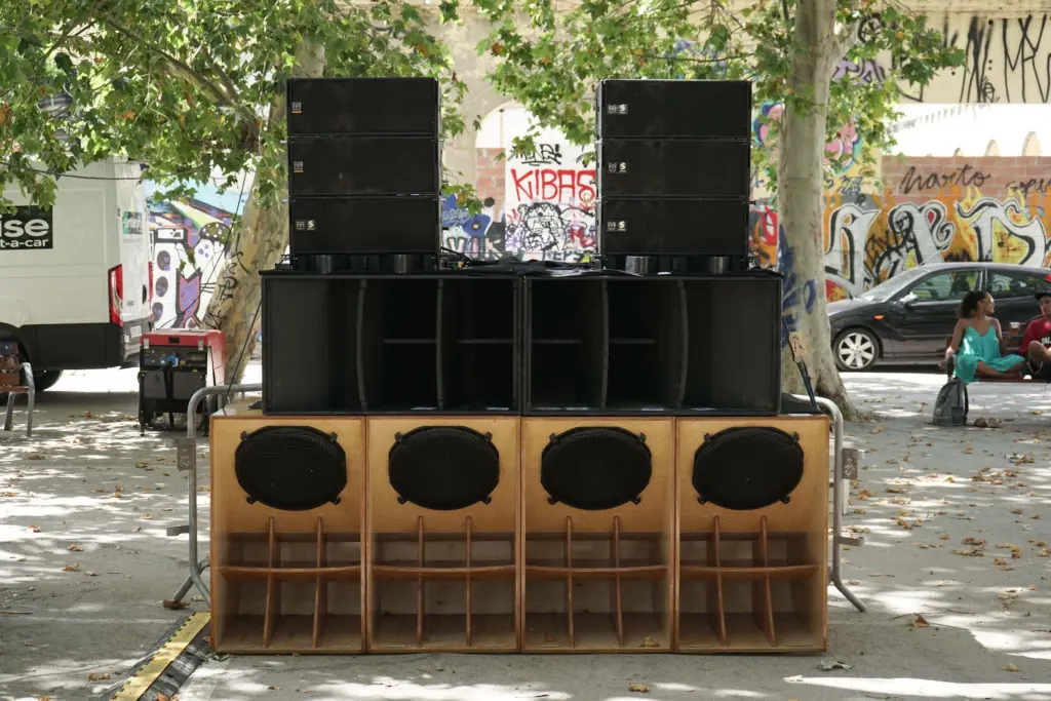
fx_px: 1752
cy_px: 350
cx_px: 526
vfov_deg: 22.6
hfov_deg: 33.4
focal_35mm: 60
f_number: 6.3
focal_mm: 60
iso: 320
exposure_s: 1/160
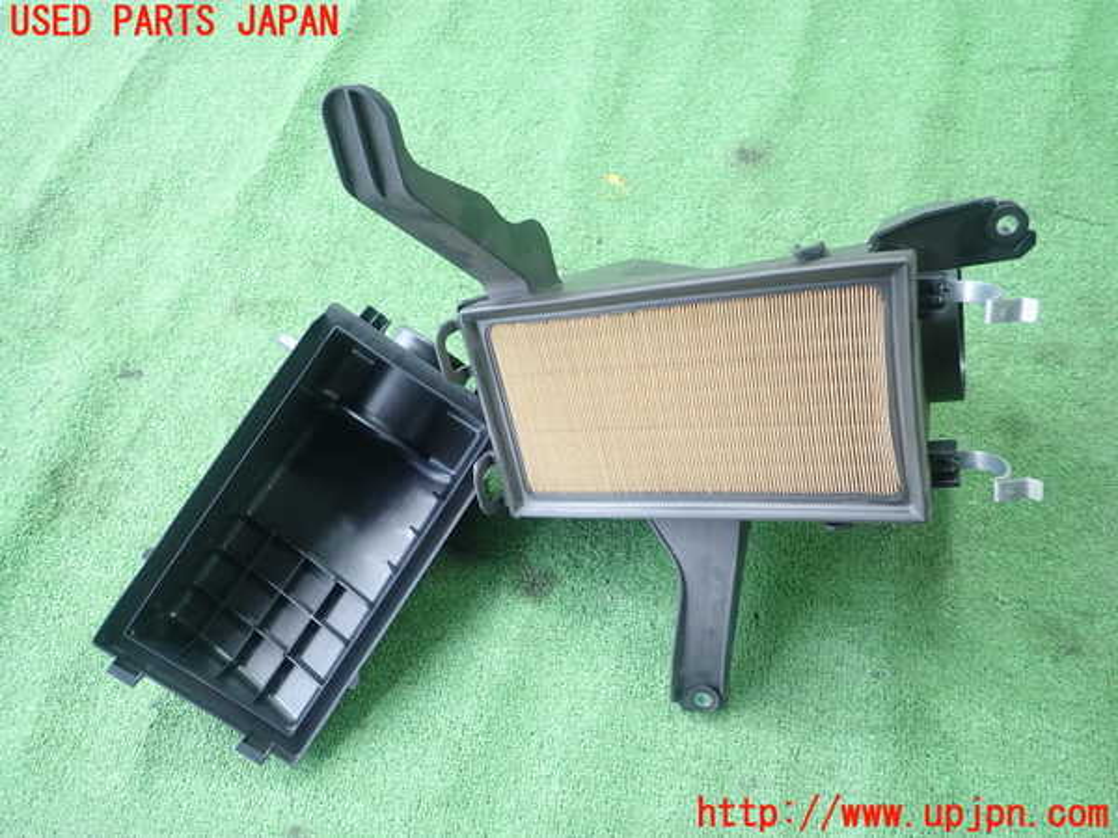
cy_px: 419
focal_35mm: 25
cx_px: 559
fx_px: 807
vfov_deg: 54.9
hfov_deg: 69.4
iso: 200
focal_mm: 4.5
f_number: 2
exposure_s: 1/30
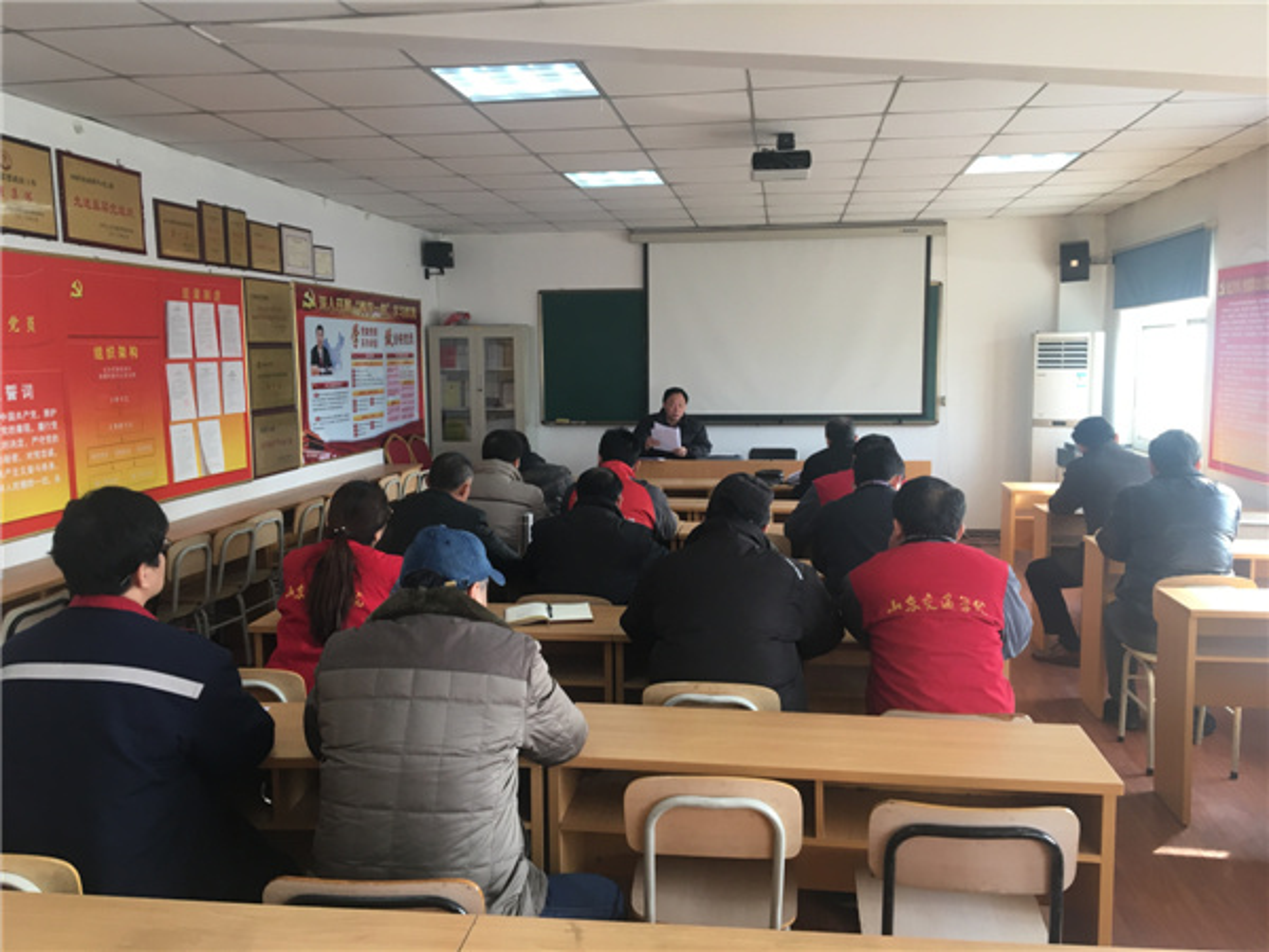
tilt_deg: -7.0
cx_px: 634
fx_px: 1063
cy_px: 476
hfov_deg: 61.7
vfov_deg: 48.2
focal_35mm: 29
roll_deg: +0.4
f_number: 2.2
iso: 40
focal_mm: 4.15
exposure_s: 1/33
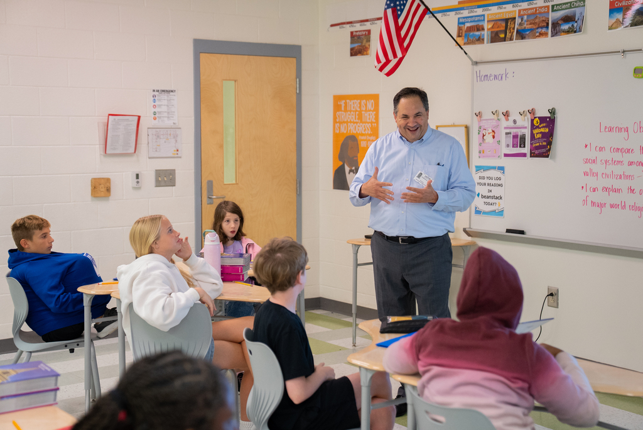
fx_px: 1054
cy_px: 215
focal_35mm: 59
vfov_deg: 23.0
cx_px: 322
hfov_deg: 33.9
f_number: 2.8
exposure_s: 1/125
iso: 3200
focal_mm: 59
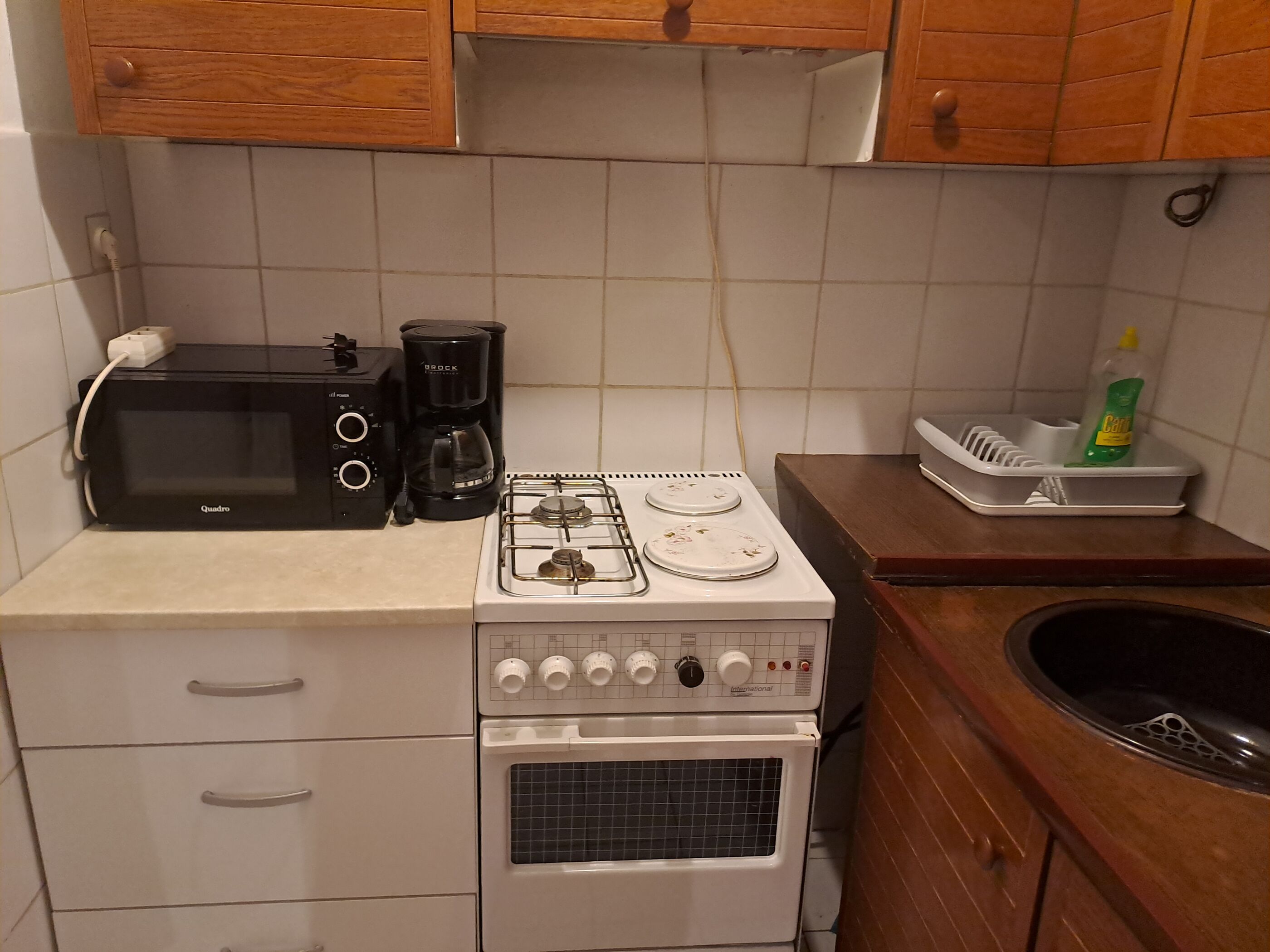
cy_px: 476
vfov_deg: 54.9
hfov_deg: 69.4
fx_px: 917
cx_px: 635
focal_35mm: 25
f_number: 1.8
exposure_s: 1/20
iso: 400
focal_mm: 4.65
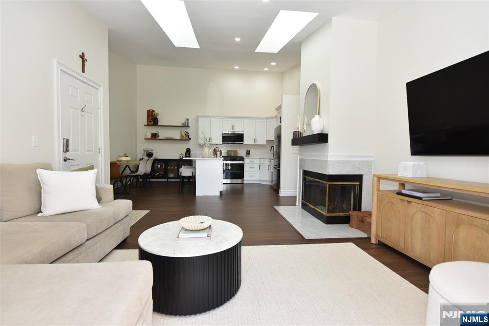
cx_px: 244
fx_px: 231
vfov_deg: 70.5
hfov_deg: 93.3
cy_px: 163
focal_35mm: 17
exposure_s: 1/125
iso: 800
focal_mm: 17
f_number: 5.6
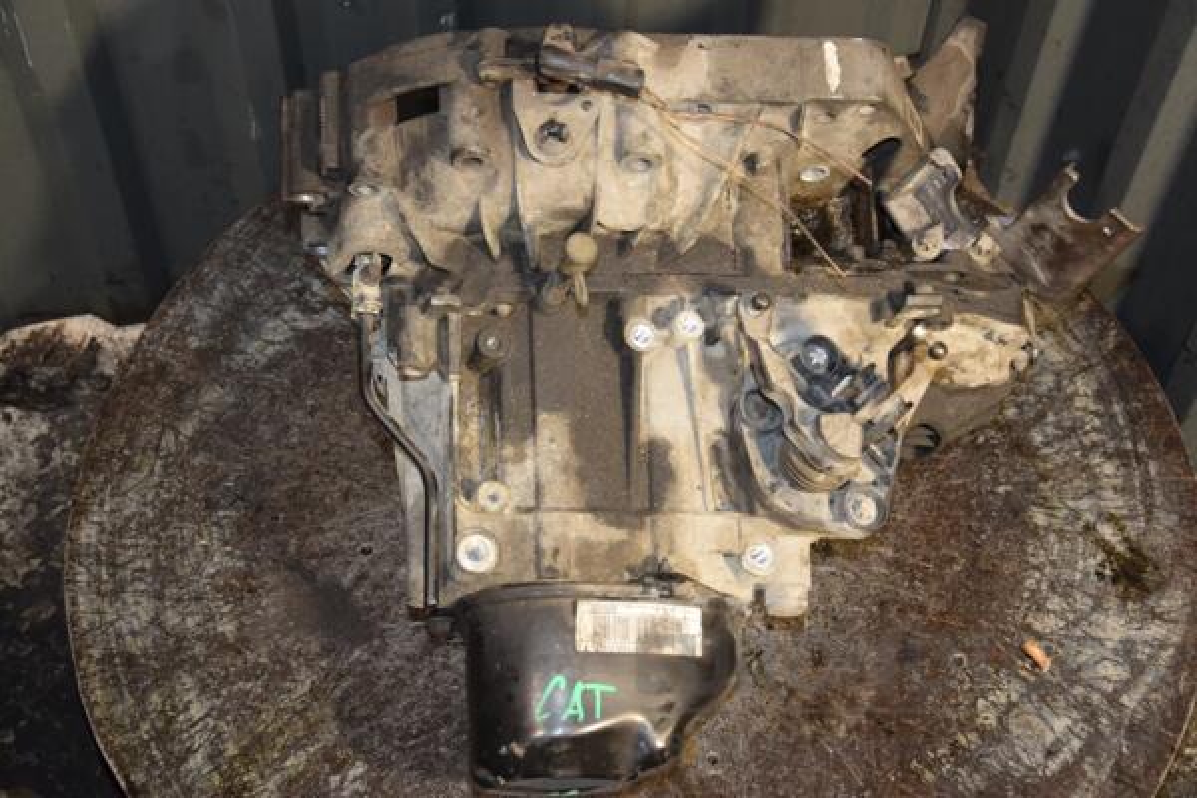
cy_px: 399
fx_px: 1995
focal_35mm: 60
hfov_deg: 33.4
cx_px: 598
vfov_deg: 22.6
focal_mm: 40
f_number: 4.8
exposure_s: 1/80
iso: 800
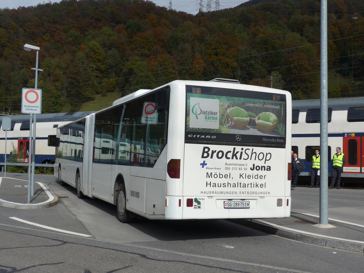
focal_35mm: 46
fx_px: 484
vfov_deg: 31.5
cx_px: 182
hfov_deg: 41.2
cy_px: 136
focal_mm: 9.5
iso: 80
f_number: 3.2
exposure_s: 1/2000
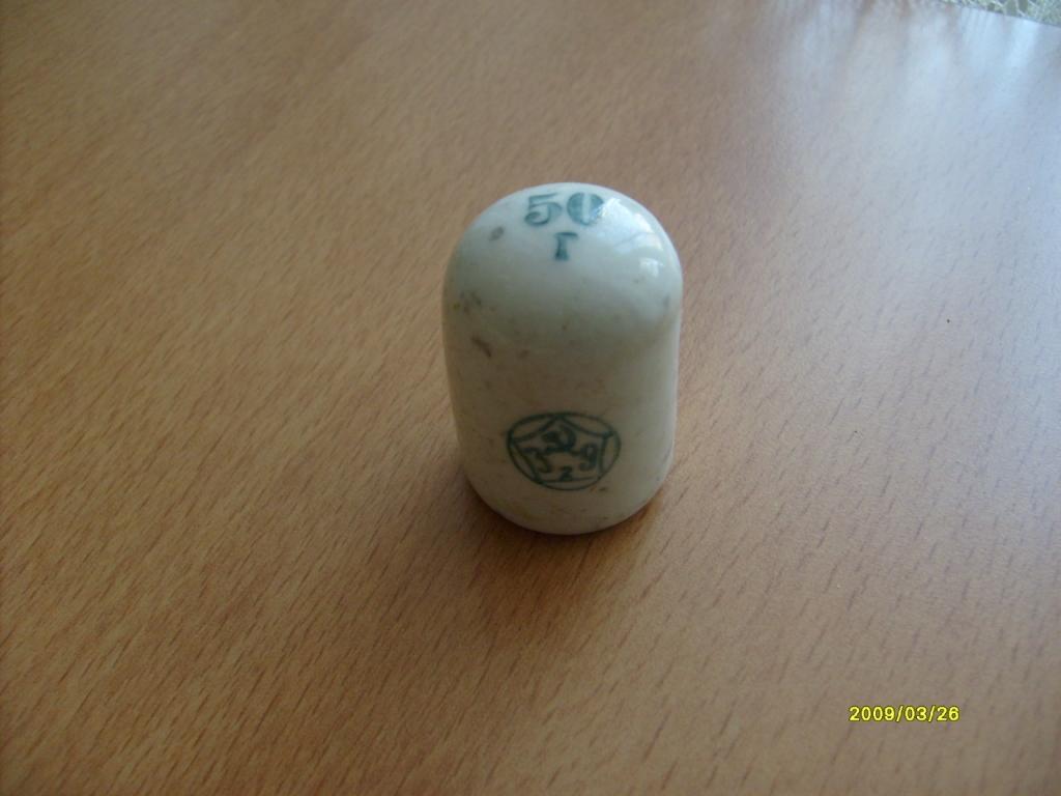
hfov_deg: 52.6
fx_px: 1073
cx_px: 530
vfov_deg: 40.7
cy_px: 398
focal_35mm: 35
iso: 100
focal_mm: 5.8
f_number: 2.8
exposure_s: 1/45
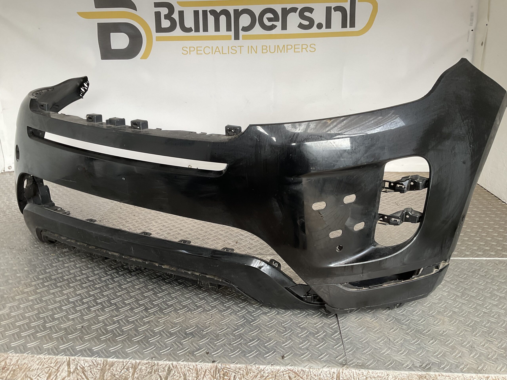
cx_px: 254
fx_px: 425
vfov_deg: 48.2
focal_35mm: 29
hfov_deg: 61.7
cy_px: 190
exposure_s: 1/100
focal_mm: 3
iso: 25
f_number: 1.8
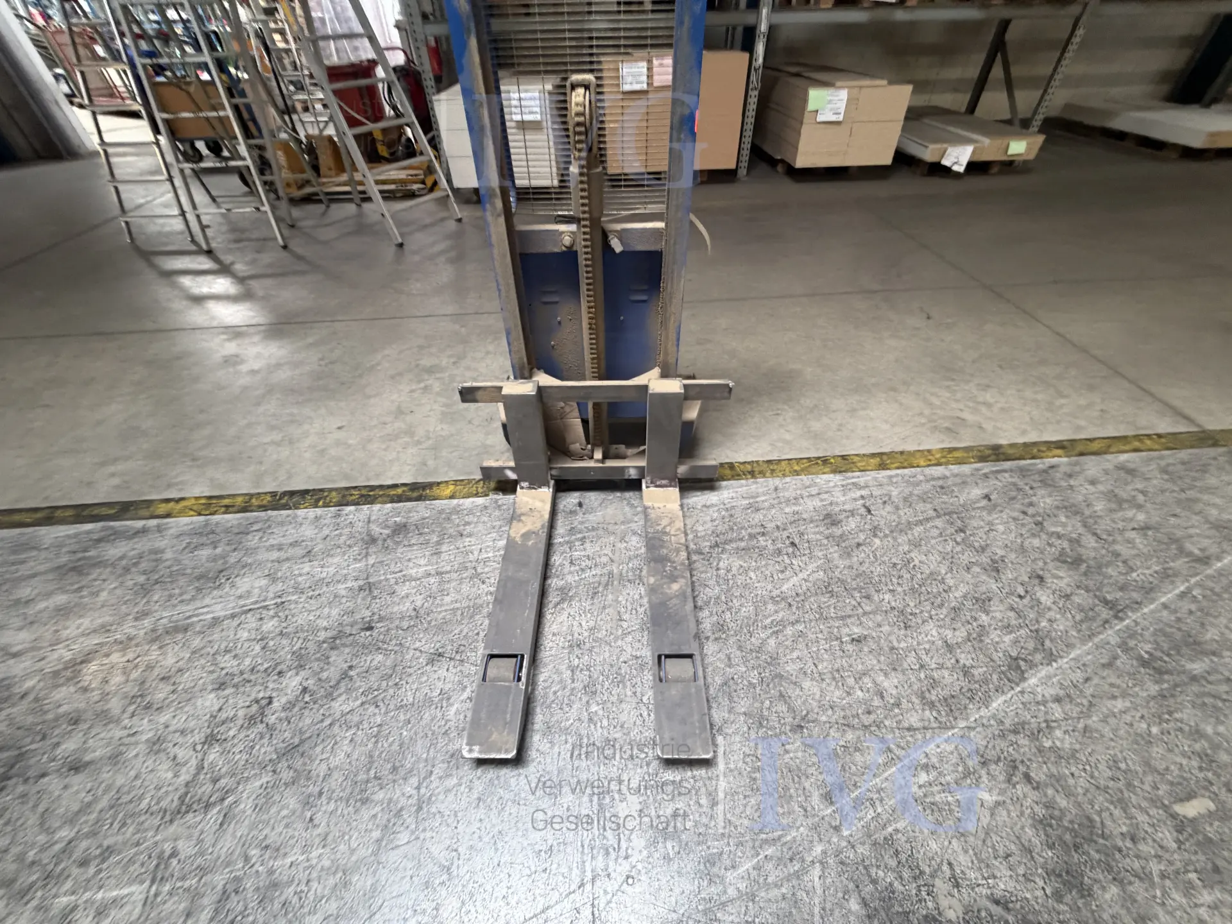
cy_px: 462
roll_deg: +2.0
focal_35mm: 14
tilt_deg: -38.5
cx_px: 616
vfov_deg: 85.7
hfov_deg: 102.1
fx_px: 498
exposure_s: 1/50
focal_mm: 2.22
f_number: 2.2
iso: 250
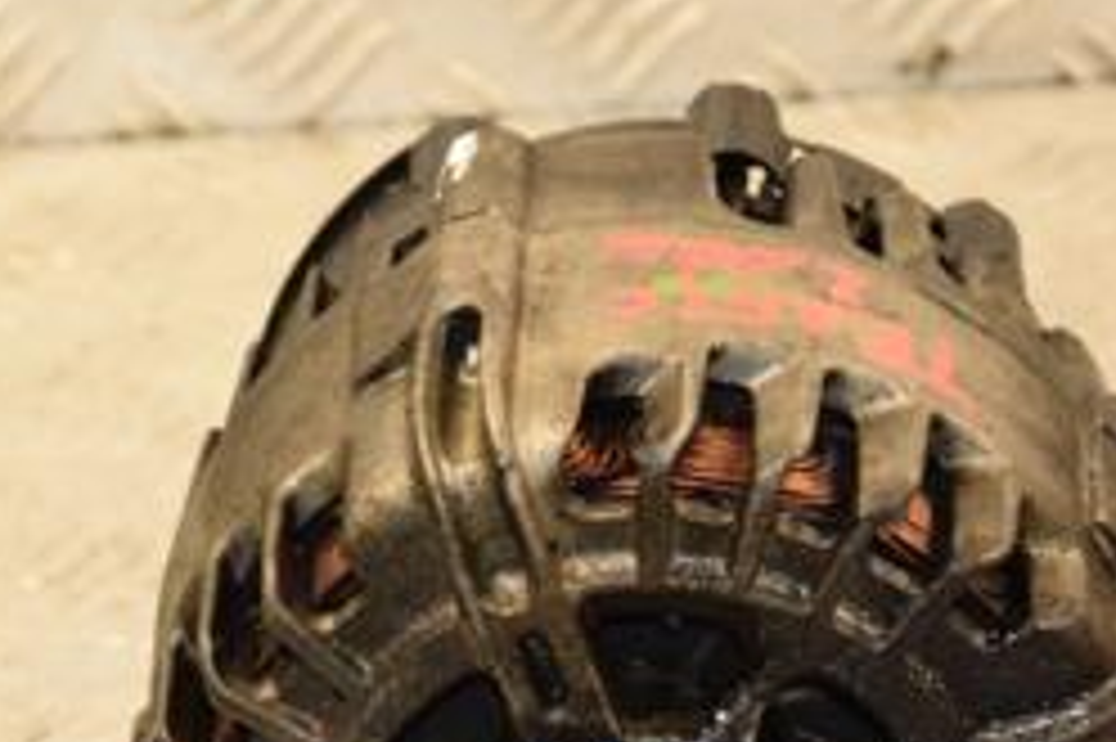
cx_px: 315
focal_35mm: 225
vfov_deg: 6.1
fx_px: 6970
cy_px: 630
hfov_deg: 9.1
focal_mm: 62
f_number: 5.3
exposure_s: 1/100
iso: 800
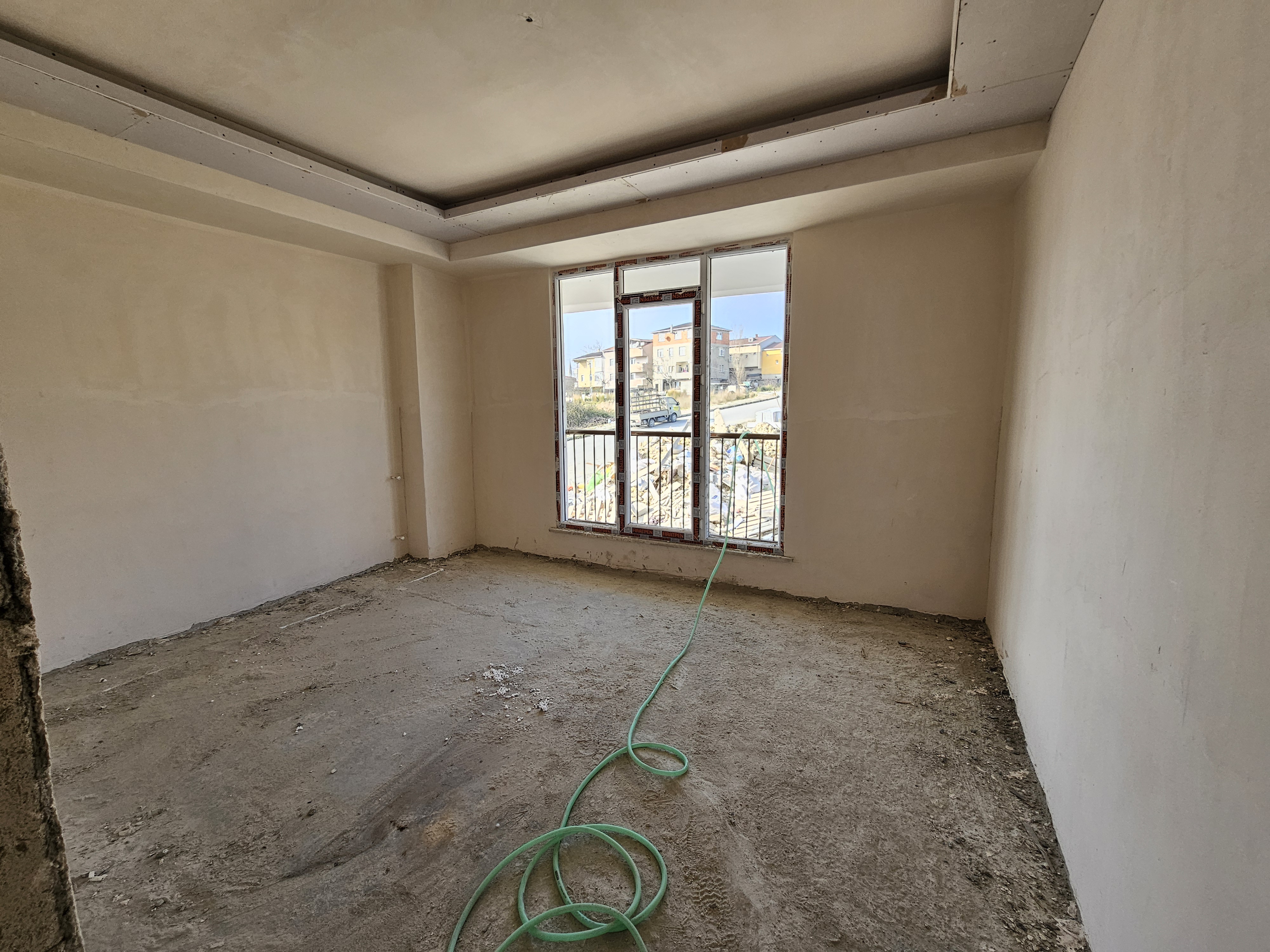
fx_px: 477
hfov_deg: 106.2
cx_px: 635
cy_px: 476
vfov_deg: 89.9
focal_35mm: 13
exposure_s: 1/228
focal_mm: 2.2
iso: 80
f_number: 2.2
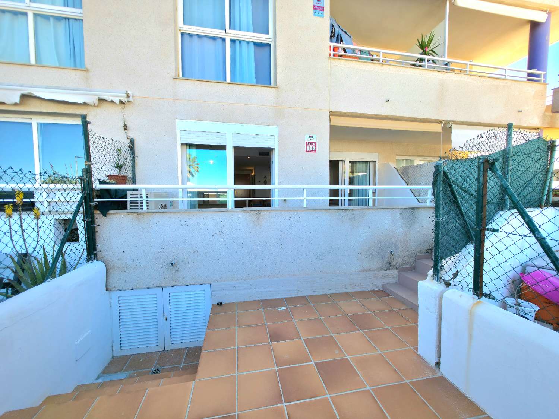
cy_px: 210
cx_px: 280
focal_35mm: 13
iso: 20
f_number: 1.9
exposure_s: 1/250
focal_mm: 2.2
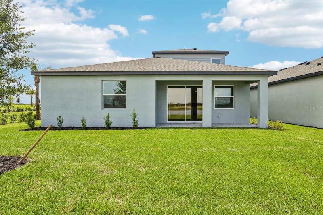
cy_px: 108
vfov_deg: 68.9
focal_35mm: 18
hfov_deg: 91.6
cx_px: 162
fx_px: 157
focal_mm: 17.5
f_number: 8
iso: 400
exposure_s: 1/1000
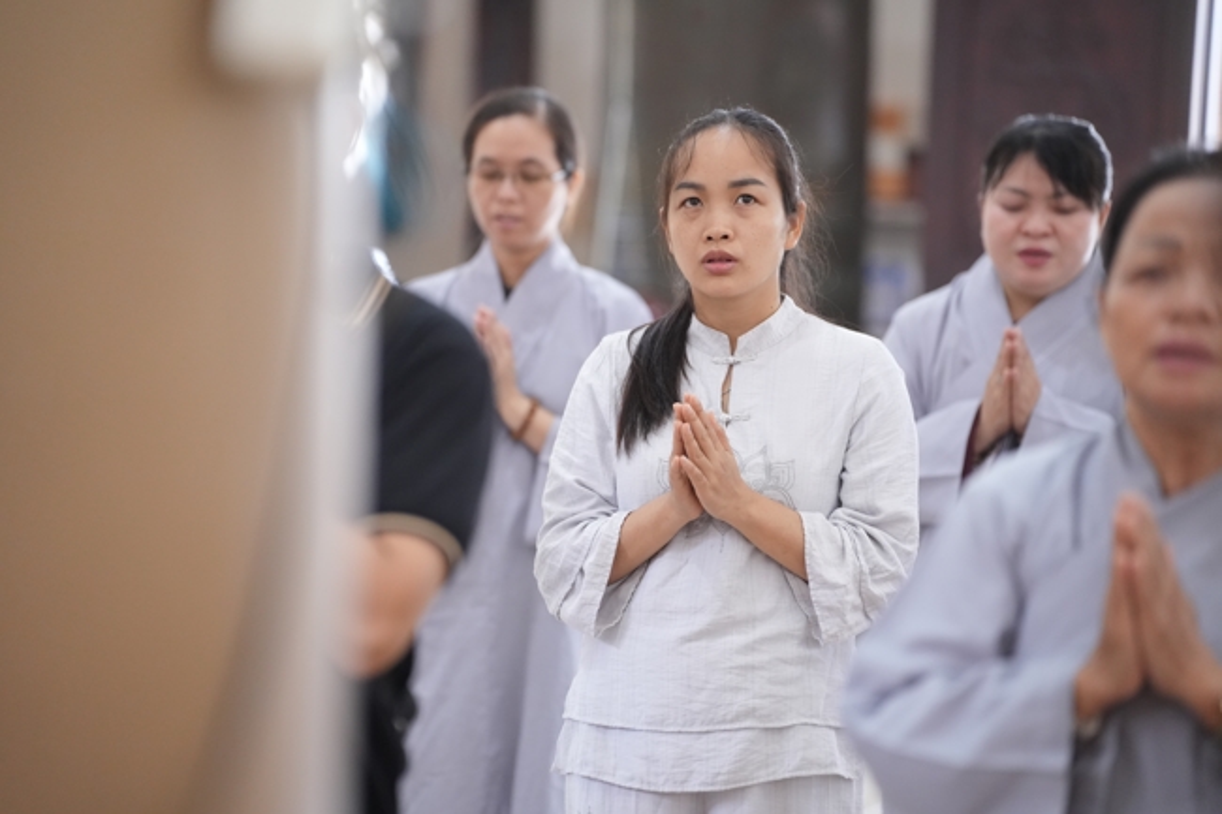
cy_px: 407
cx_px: 611
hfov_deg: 13.7
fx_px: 5090
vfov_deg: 9.1
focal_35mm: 150
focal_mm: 150
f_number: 2.8
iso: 4000
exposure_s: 1/200
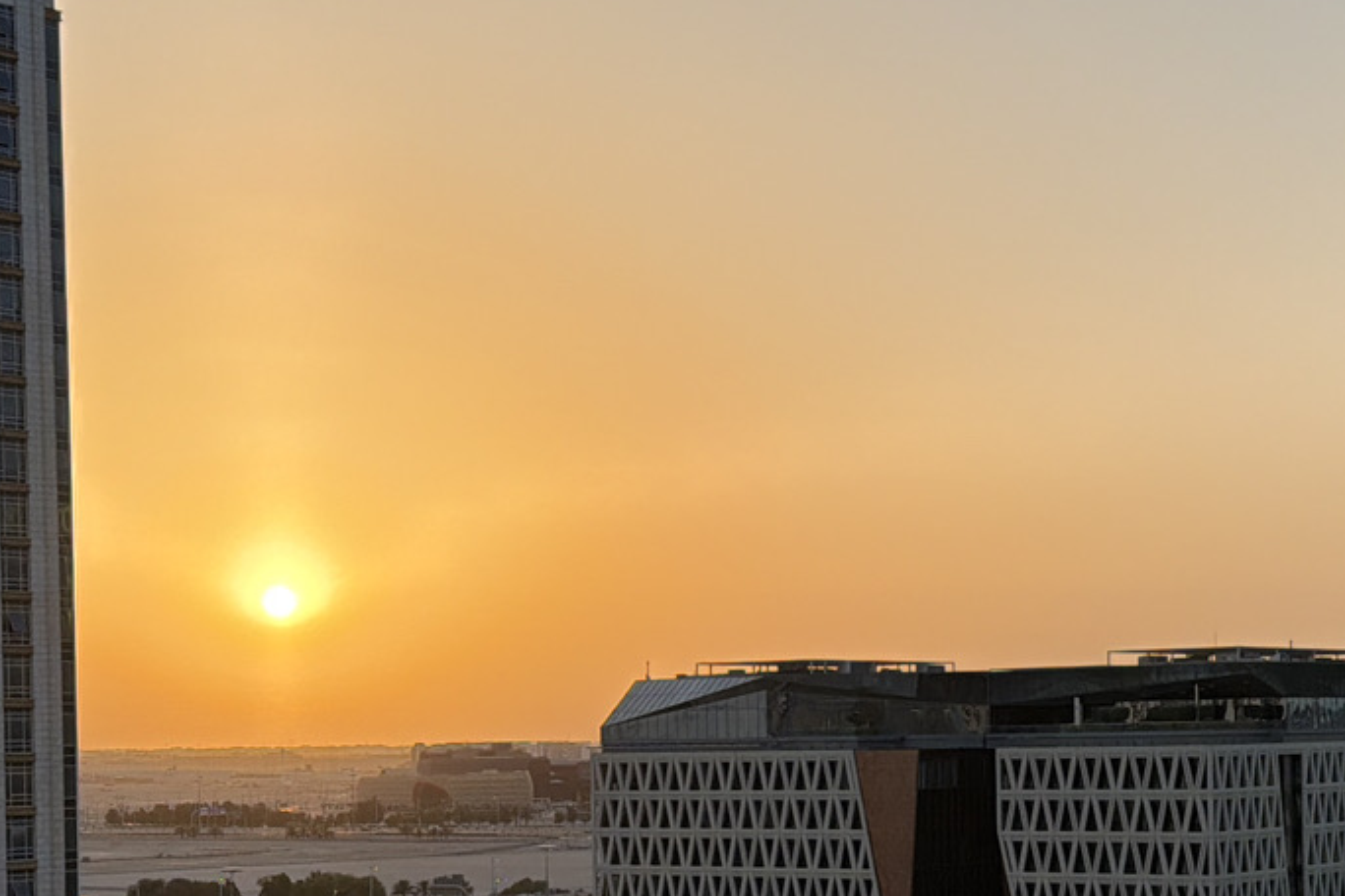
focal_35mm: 73
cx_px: 934
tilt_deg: +0.2
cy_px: 711
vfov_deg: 18.5
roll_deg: +1.0
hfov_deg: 27.5
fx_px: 2727
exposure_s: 1/2611
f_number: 1.78
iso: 80
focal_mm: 6.76
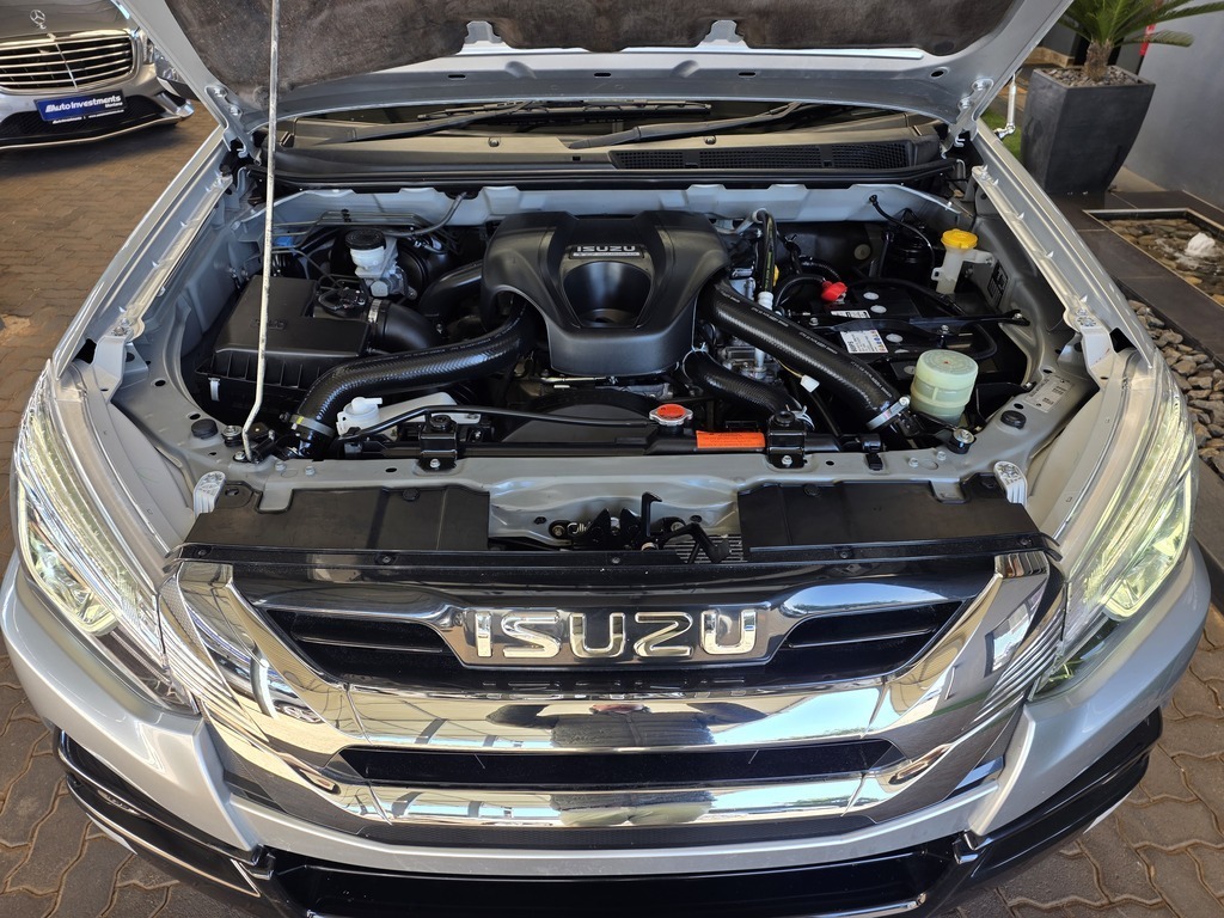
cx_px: 612
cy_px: 459
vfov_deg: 58.9
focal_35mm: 23
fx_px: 813
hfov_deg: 73.9
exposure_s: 1/62
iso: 20
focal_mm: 6.25
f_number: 1.7
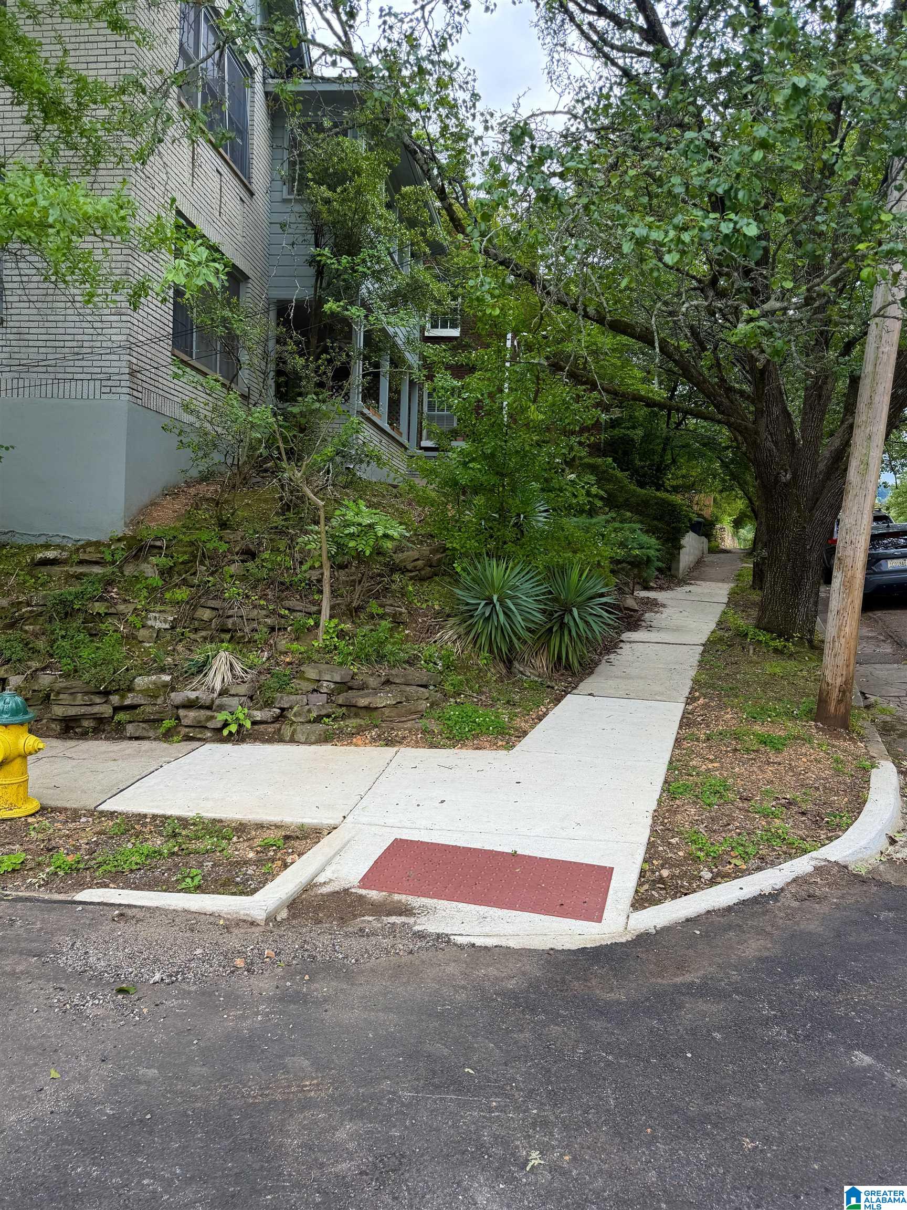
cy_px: 605
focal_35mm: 24
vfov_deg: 71.6
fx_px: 838
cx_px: 454
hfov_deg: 56.8
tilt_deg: +0.0
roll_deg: +0.0
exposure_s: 1/494
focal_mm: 6.76
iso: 80
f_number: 1.78
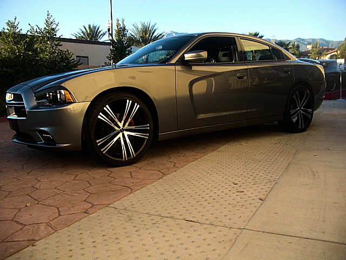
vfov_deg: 39.7
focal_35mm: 36
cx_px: 173
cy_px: 130
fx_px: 360
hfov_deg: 51.4
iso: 50
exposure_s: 1/160
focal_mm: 6.3
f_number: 2.8
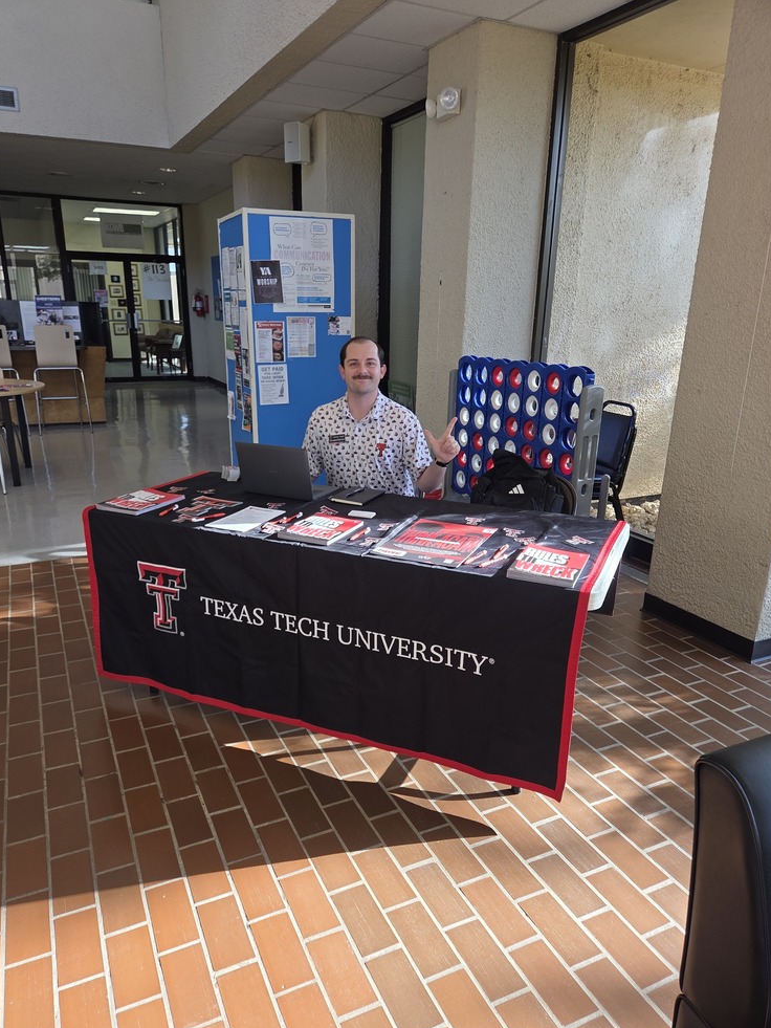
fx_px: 713
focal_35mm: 24
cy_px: 535
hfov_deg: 56.8
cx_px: 378
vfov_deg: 71.6
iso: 40
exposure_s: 1/120
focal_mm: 5.4
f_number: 1.8
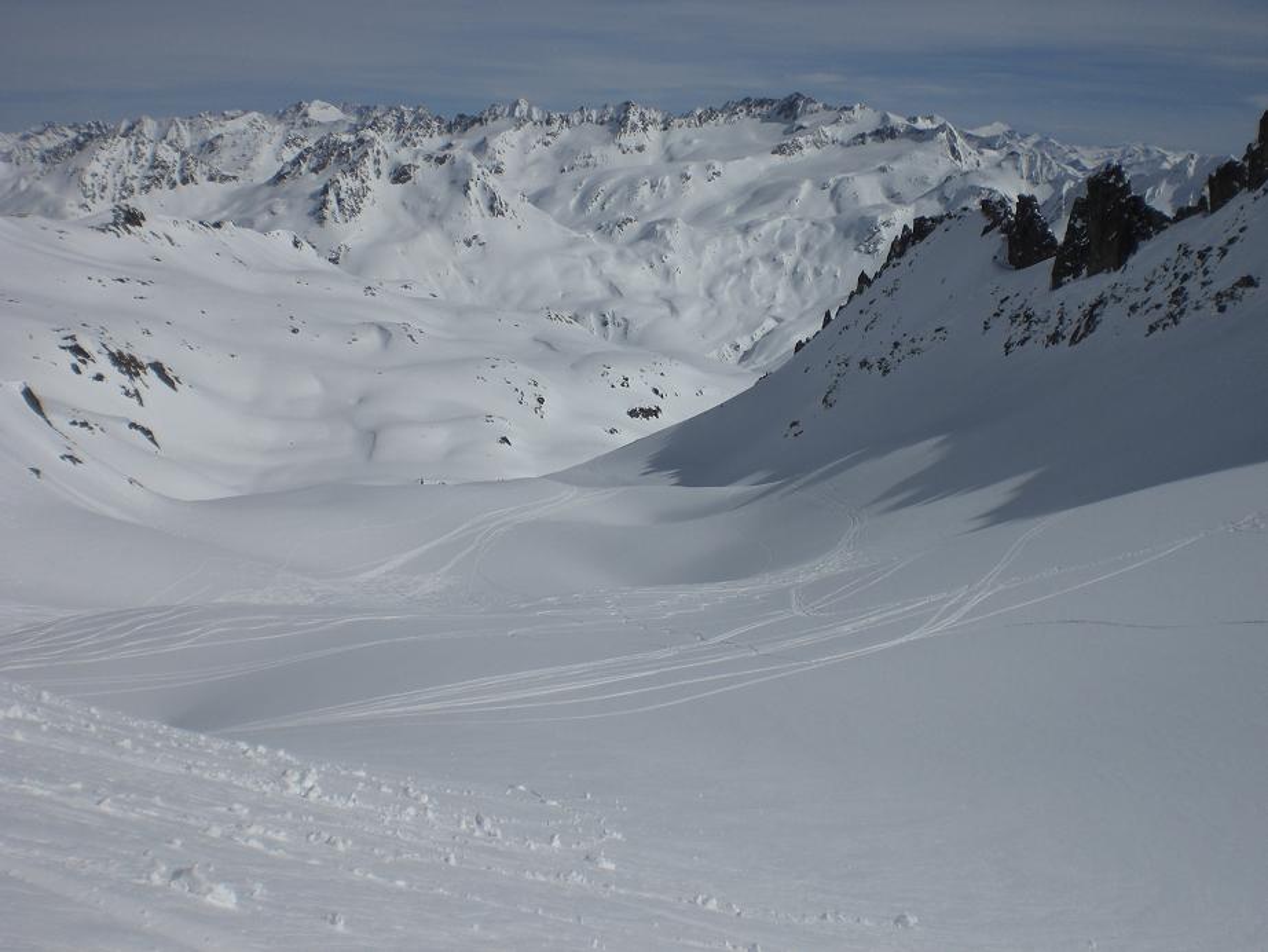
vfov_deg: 37.7
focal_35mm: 38
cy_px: 476
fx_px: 1392
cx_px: 634
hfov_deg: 49.0
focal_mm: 6.3
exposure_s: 1/2000
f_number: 4.4
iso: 50
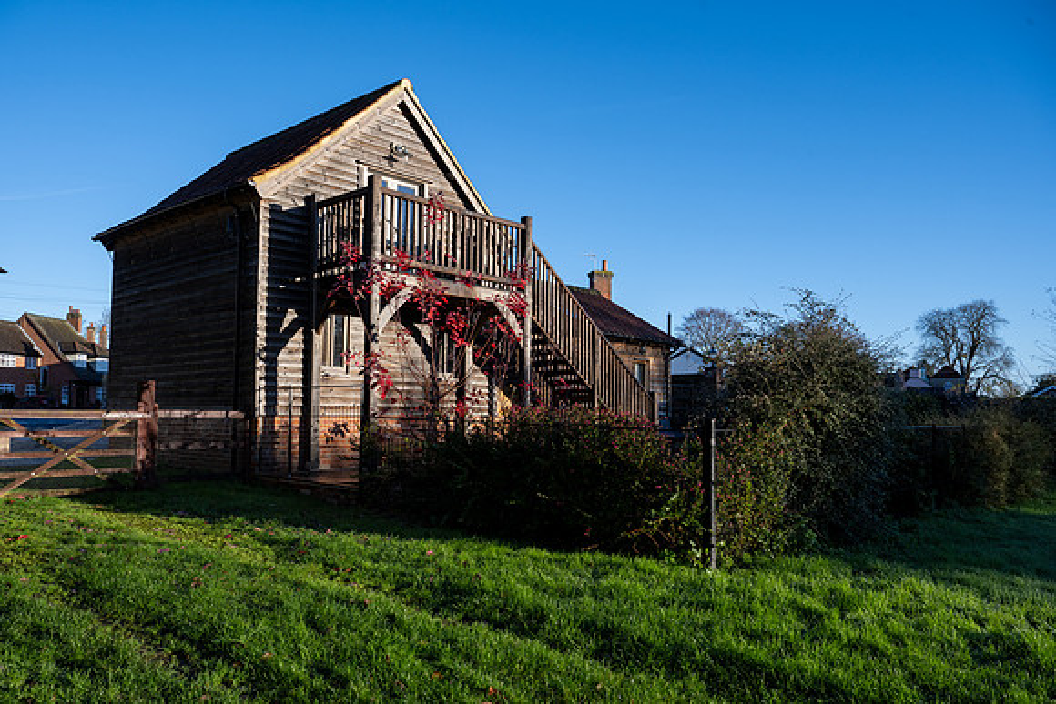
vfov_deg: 47.6
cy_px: 369
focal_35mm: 27
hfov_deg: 66.9
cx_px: 503
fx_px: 799
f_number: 9
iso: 320
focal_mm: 26
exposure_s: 1/320
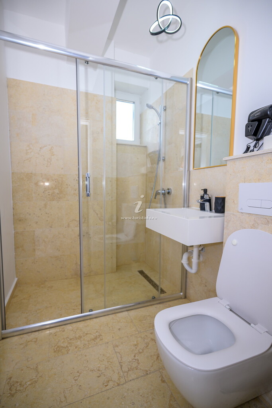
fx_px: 193
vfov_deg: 93.3
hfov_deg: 70.5
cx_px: 136
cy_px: 204
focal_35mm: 17
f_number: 4
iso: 640
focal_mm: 17
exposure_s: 1/250
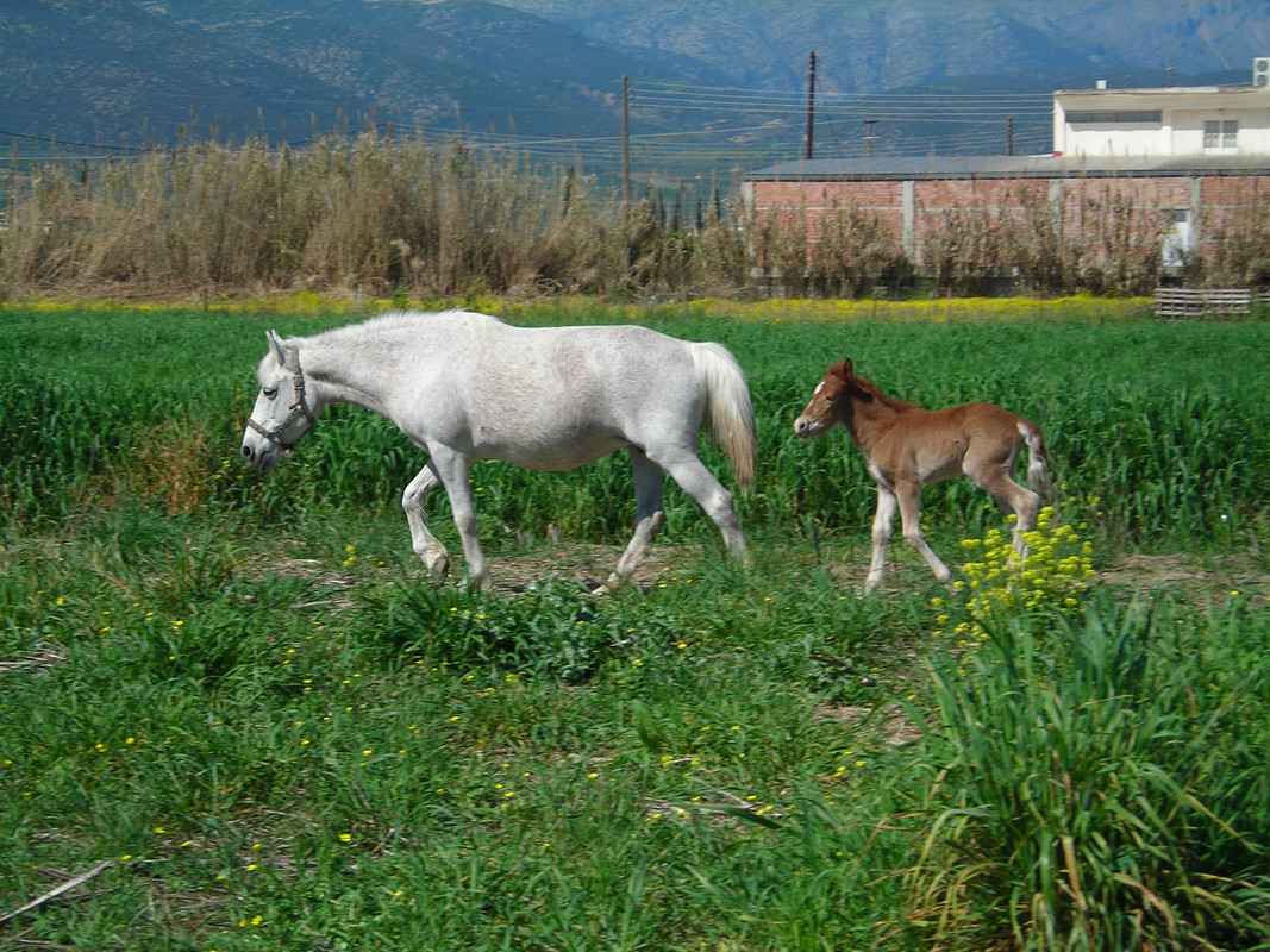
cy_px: 476
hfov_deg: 21.8
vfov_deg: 16.4
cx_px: 635
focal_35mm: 90
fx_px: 3302
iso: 50
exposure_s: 1/129
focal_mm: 14.8
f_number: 9.1
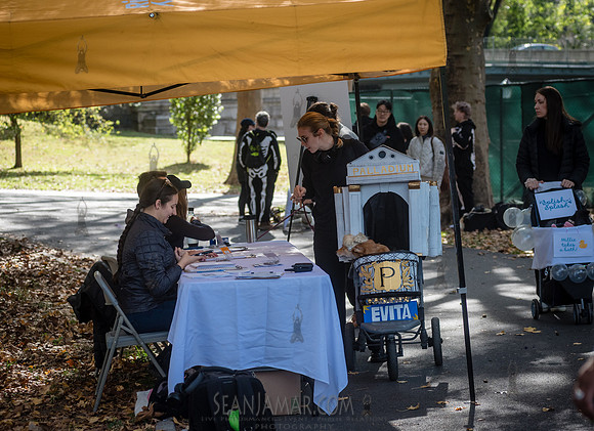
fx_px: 1580
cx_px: 352
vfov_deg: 15.5
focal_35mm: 93
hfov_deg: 21.3
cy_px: 196
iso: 1000
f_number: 4
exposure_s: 1/1250
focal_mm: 80
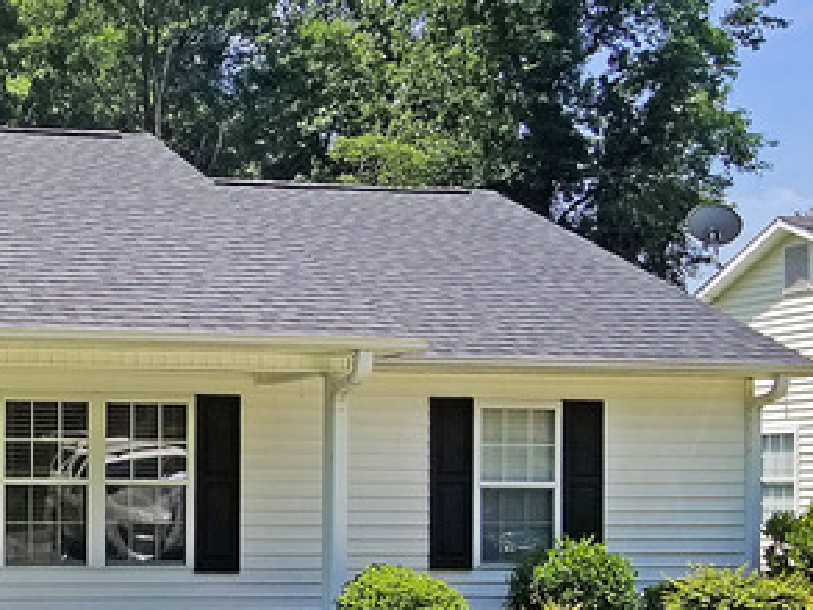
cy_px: 494
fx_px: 1668
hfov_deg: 25.6
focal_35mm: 71
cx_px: -55
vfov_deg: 20.5
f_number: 1.7
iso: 50
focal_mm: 4.25
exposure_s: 1/1808
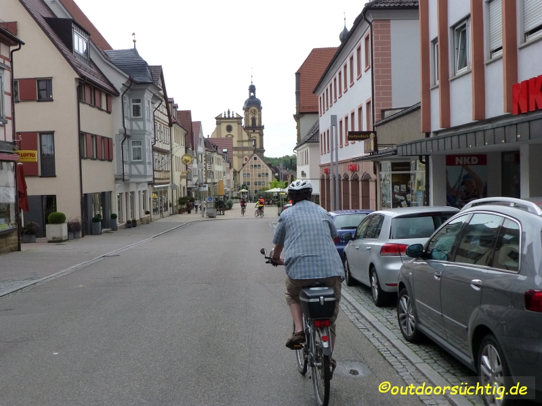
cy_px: 203
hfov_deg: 47.9
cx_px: 271
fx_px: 611
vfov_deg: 36.8
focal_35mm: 39
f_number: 3.9
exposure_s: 1/250
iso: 200
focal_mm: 6.9
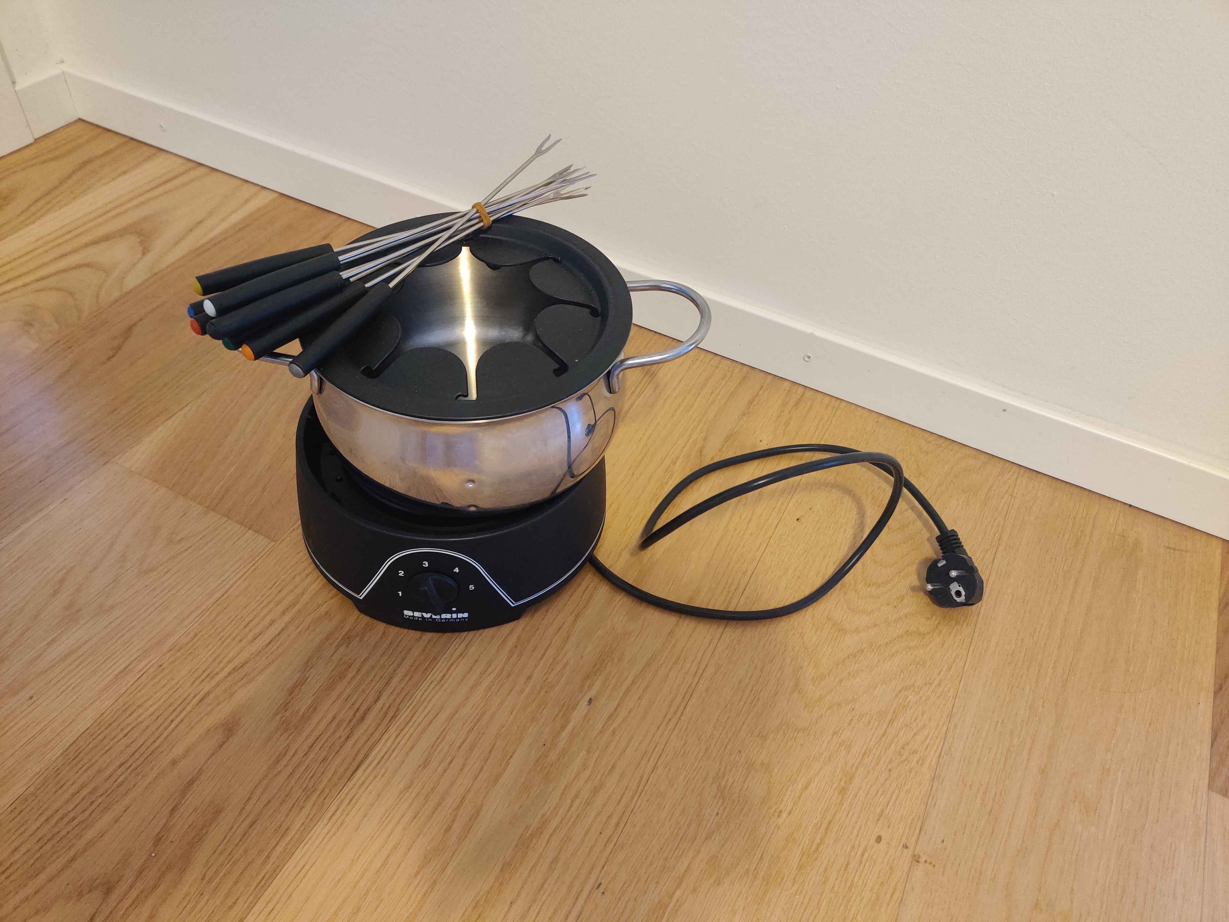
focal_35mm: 27
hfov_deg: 65.3
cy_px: 461
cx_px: 614
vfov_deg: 51.4
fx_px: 959
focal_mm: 4.75
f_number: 1.65
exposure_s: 1/20
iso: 2500
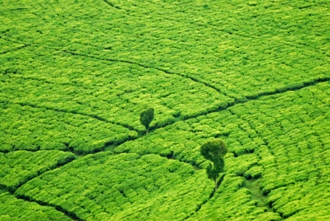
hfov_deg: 4.9
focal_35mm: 420
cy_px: 110
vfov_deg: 3.3
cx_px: 165
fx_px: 3855
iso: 200
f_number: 5
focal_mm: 280
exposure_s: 1/640
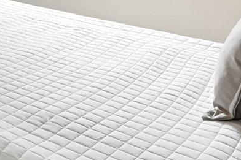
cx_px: -75
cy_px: -96
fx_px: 415
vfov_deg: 18.7
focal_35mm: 62
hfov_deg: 27.0
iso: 800
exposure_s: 1/13
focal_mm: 10
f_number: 8
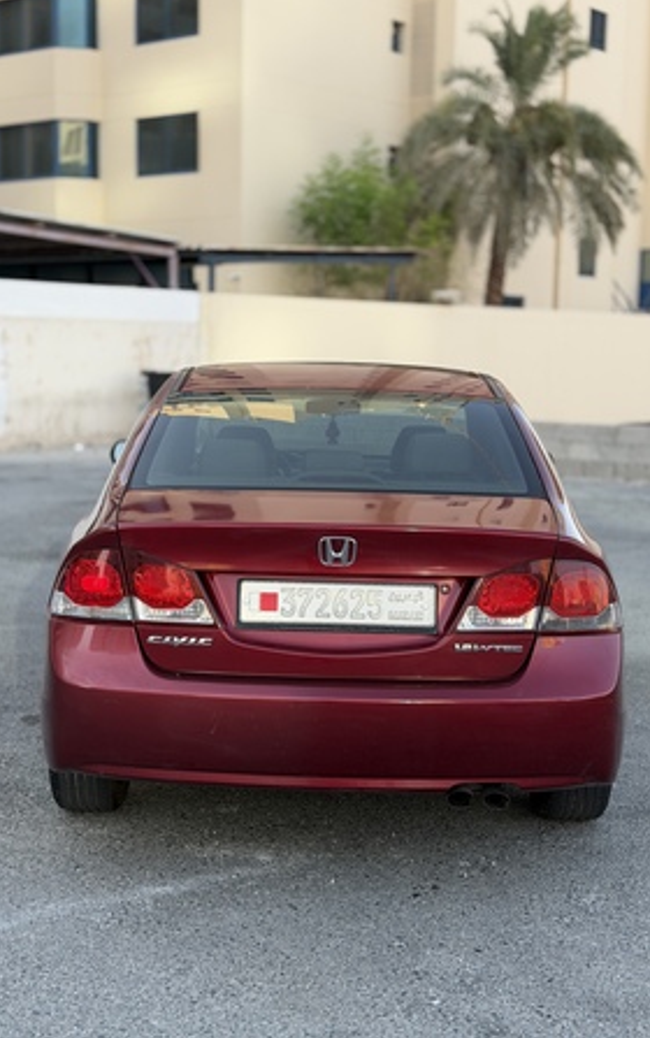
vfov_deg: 38.8
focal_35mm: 52
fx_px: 1471
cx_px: 315
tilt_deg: -5.1
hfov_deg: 24.9
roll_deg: -1.4
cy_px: 514
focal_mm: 6.76
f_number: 1.78
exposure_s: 1/611
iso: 64
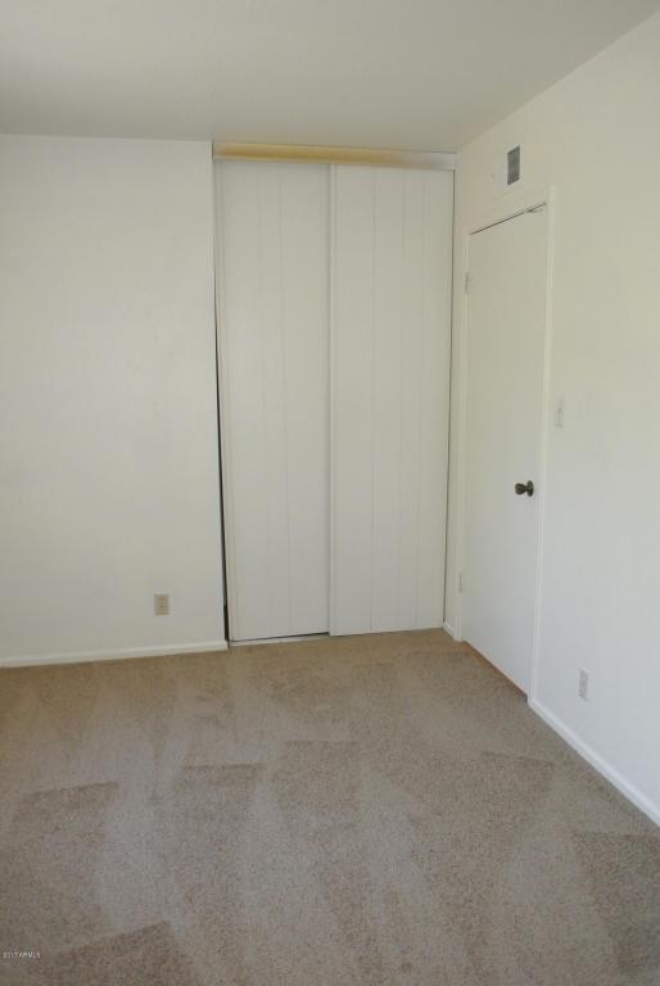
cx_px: 330
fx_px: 740
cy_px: 493
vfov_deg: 67.3
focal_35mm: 27
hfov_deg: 48.0
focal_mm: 10
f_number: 2.8
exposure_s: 1/60
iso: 1000
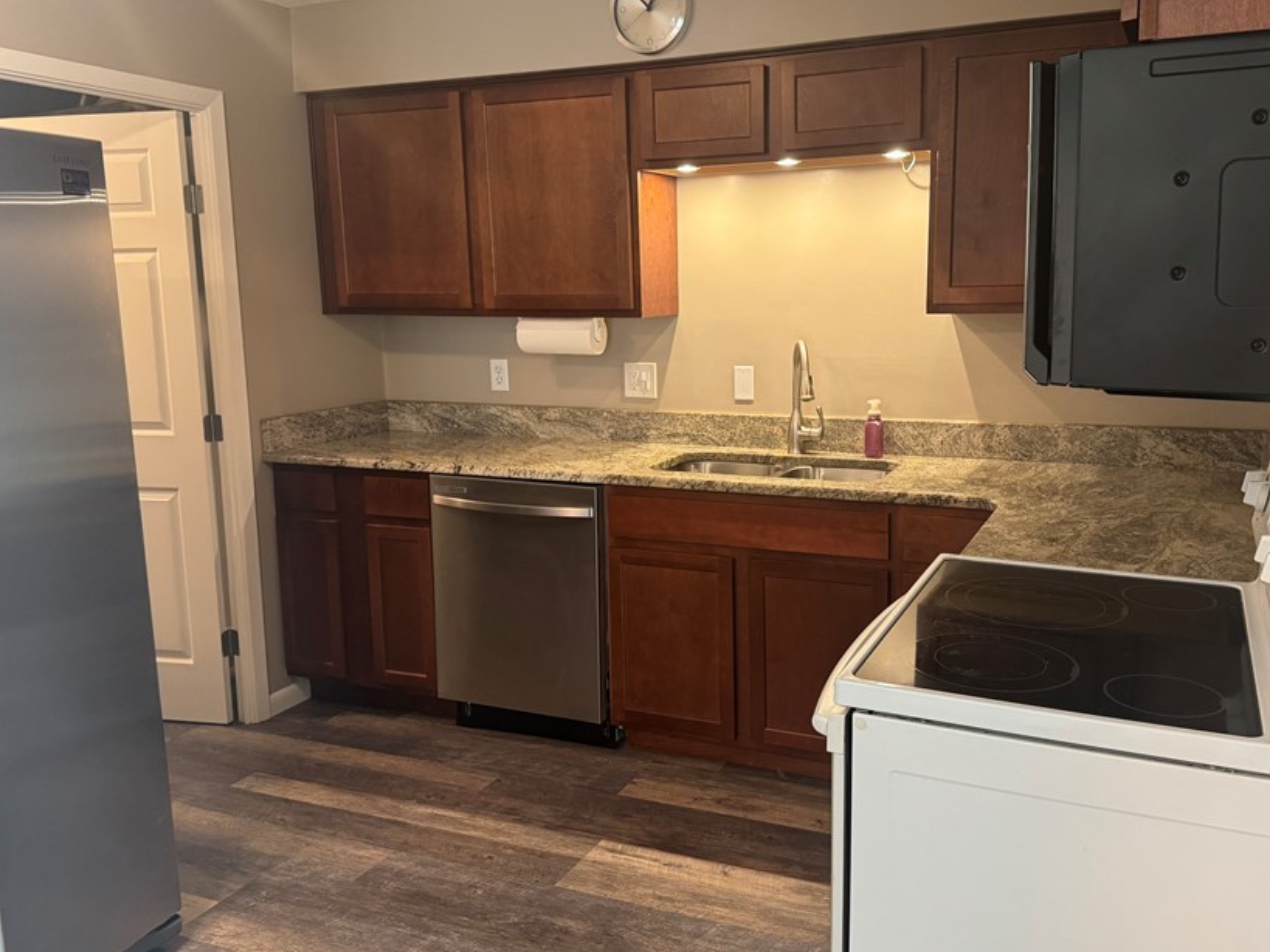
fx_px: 1100
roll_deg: +0.9
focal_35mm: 30
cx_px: 702
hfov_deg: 59.8
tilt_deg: -9.4
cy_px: 445
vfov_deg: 46.8
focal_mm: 6.76
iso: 400
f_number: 1.78
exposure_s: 1/60
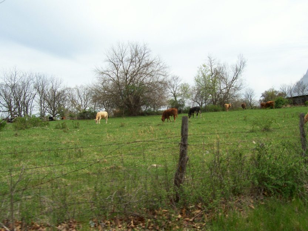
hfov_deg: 54.0
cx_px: 154
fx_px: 303
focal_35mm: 34
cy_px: 116
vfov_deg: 41.8
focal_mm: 5.6
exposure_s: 1/423
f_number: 5.1
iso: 80
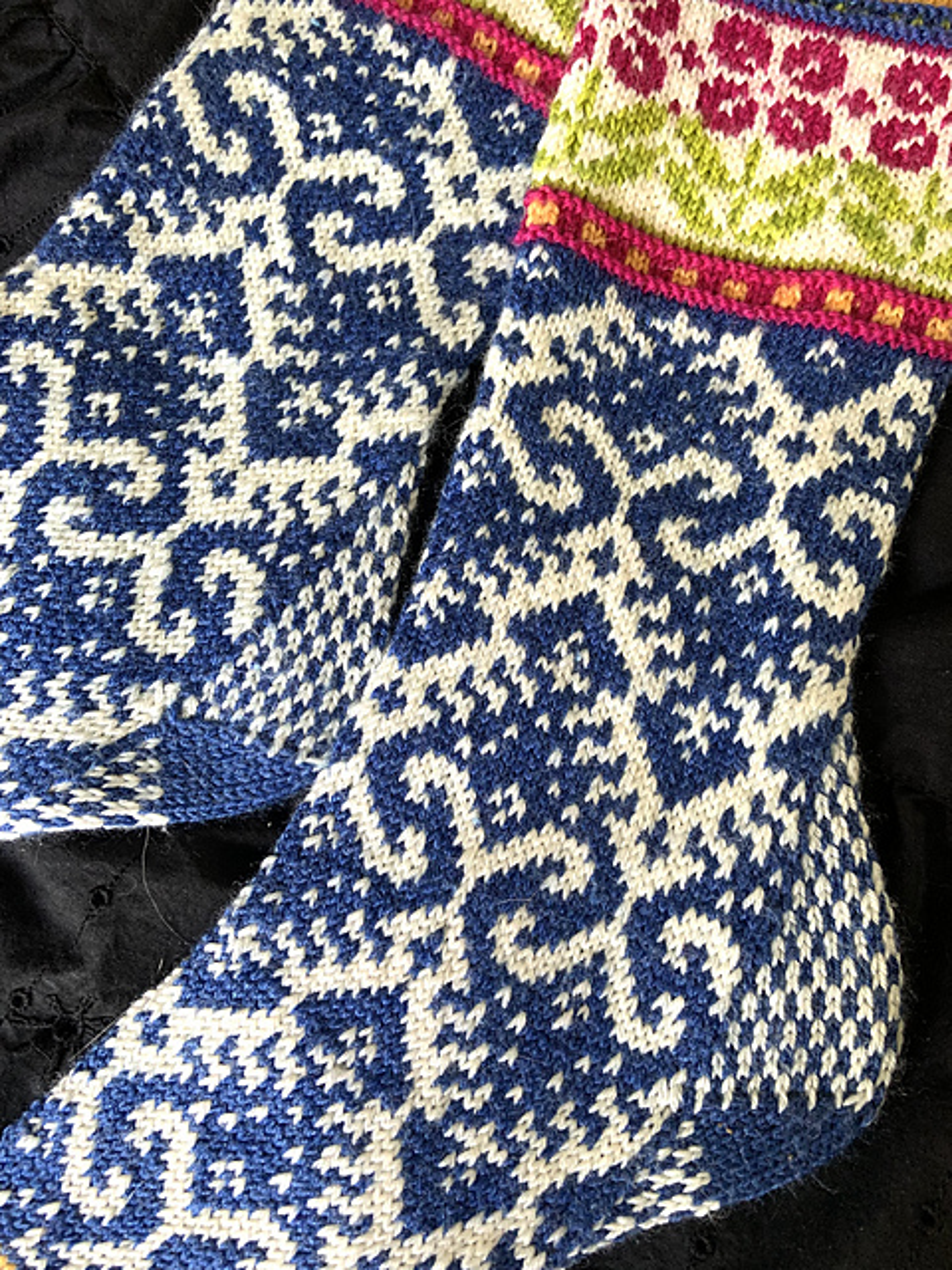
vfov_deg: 67.3
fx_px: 953
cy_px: 635
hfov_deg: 53.1
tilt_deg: -79.4
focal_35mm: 26
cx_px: 476
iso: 250
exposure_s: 1/60
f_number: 1.8
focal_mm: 4.25
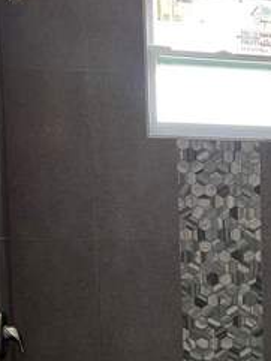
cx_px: 304
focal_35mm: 69
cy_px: 304
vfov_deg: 27.4
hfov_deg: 20.3
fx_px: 720
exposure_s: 1/60
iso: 250
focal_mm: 5.7
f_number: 1.5
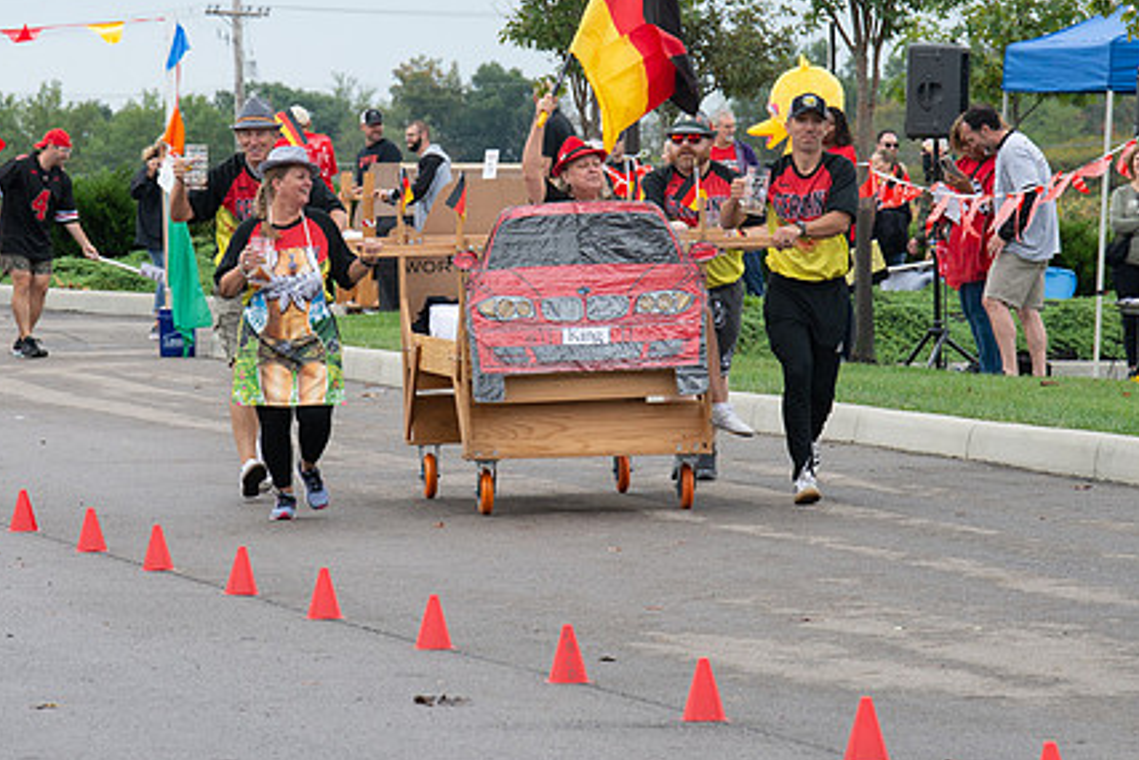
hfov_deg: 6.2
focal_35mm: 331
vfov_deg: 4.2
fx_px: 10475
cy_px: 241
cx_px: 524
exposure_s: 1/250
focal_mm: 200
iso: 640
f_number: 10
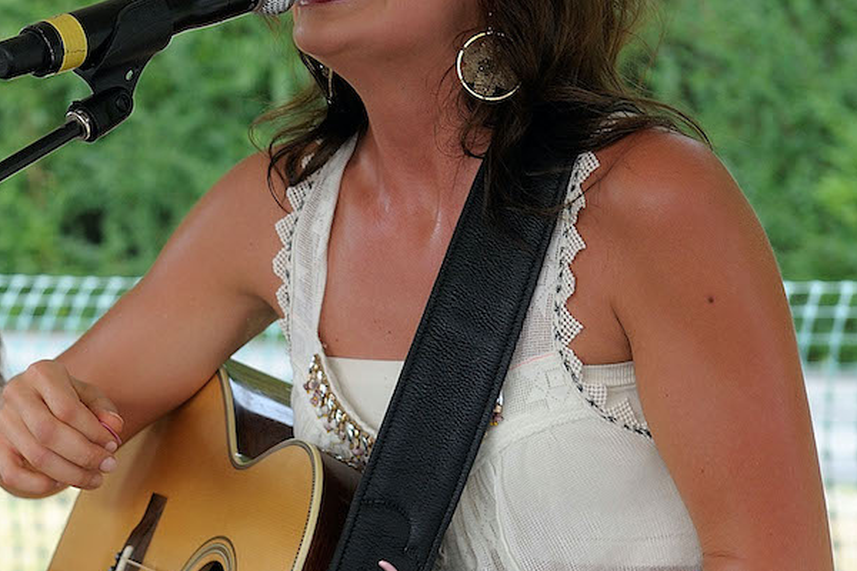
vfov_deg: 8.3
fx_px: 3928
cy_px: 113
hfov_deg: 12.3
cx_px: 64
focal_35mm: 165
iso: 200
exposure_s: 1/125
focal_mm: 55
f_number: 4
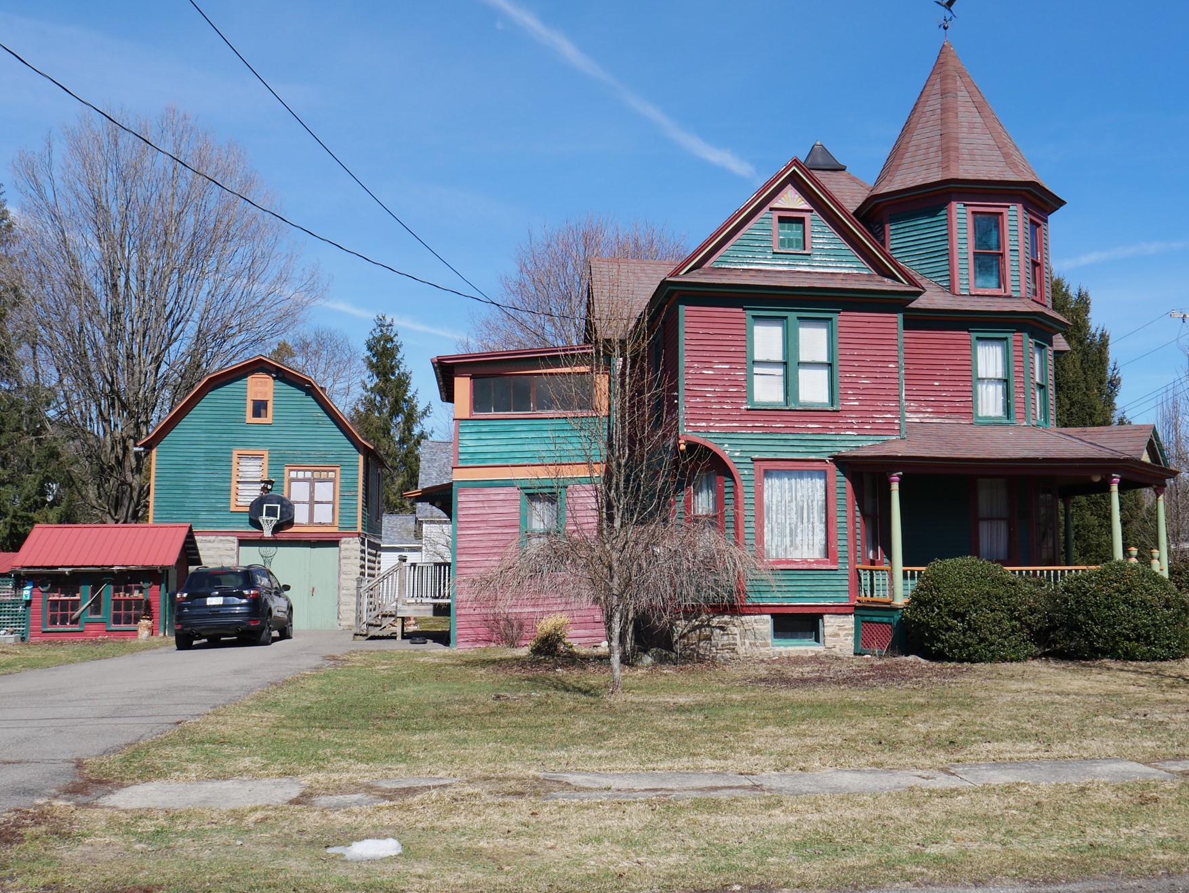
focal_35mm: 35
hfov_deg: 52.4
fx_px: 1203
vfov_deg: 40.7
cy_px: 423
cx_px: 683
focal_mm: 15
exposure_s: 1/500
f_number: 8
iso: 200
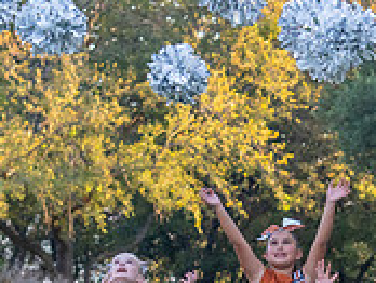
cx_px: 335
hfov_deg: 6.6
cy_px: 407
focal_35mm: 298
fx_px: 3241
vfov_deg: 5.0
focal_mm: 70
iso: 1600
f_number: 4
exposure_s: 1/1000
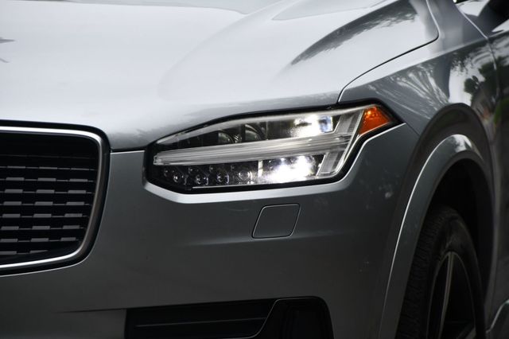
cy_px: 170
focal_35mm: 232
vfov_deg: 5.9
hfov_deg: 8.9
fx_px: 3278
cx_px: 254
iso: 200
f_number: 6.3
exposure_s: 1/500
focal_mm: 155
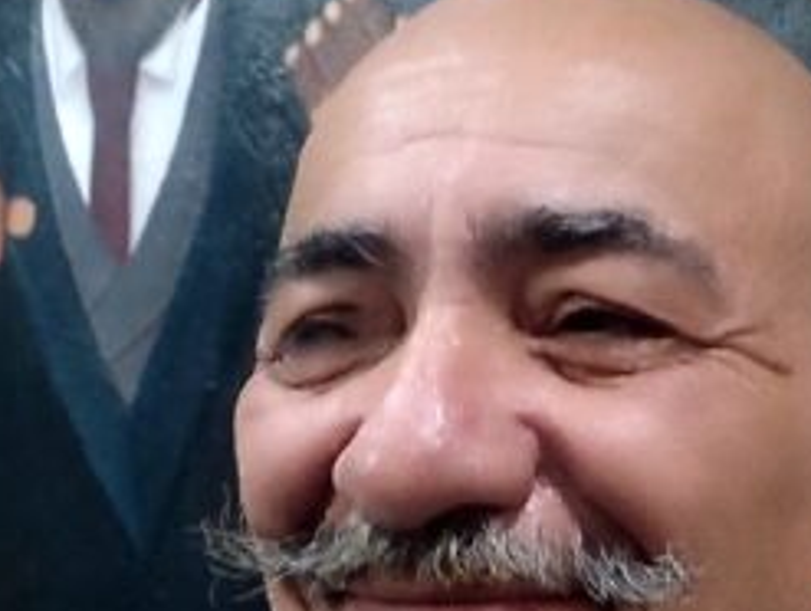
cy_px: 634
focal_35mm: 120
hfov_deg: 16.4
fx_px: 2816
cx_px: 489
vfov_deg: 12.2
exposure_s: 1/16.7
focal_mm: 4.75
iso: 1513
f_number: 1.8
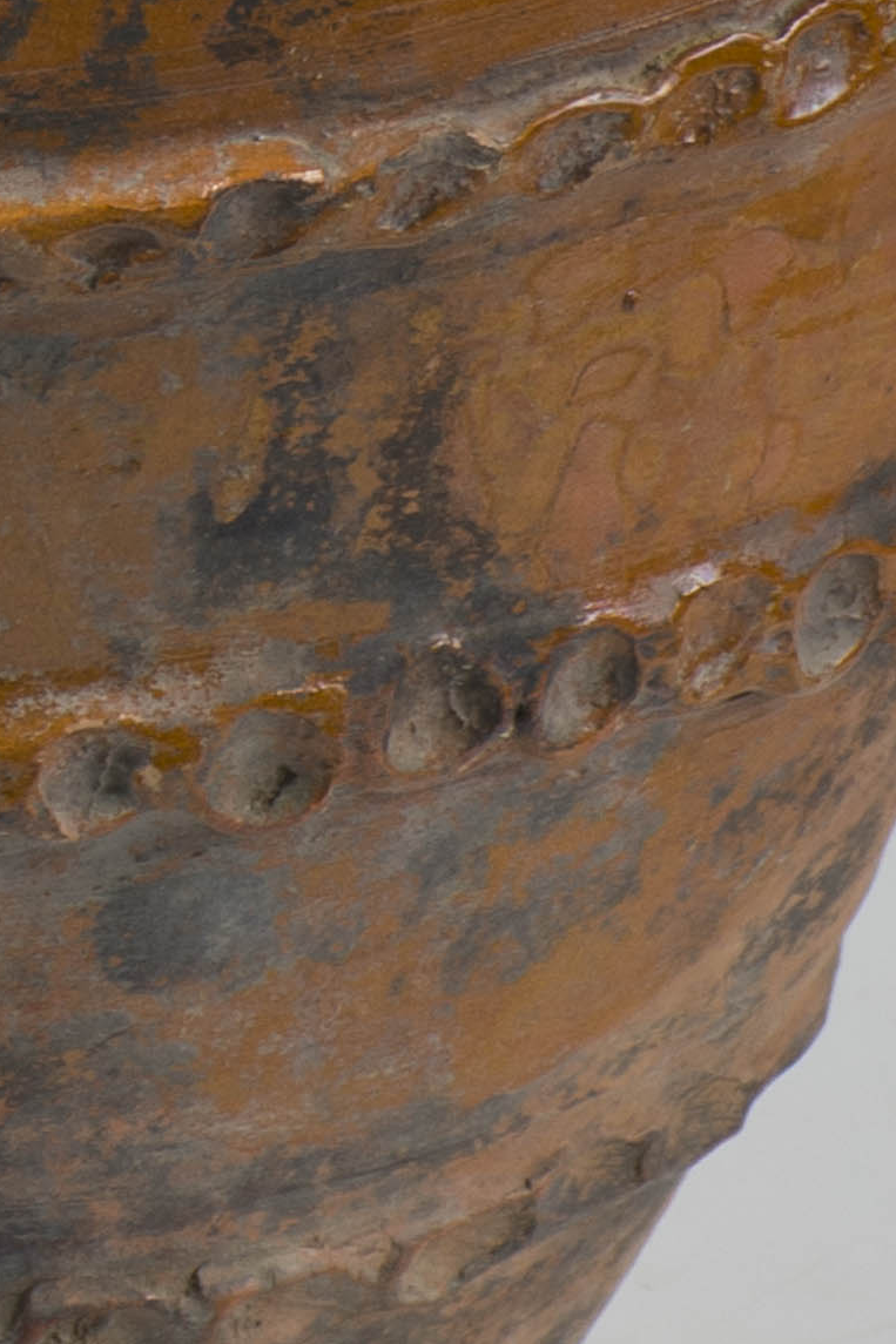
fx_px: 18042
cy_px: -624
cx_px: -362
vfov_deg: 4.2
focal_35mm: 483
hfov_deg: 2.8
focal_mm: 75
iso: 100
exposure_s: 1/160
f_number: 7.1
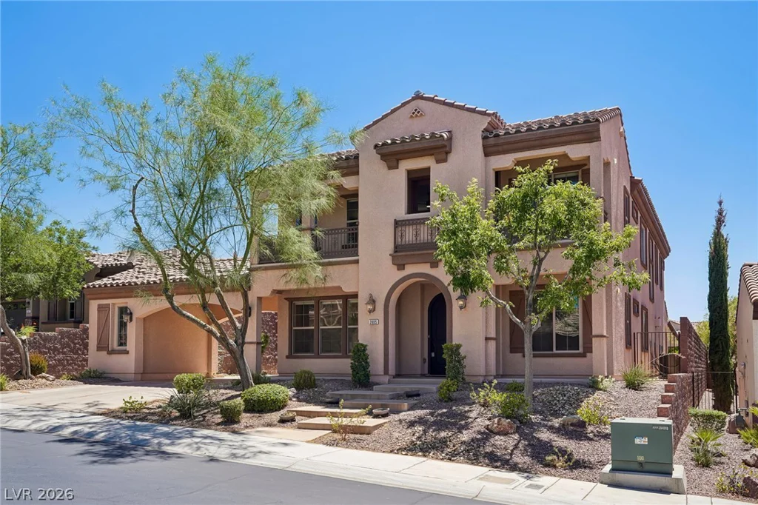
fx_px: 631
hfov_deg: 61.9
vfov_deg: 43.6
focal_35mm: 30
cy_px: 252
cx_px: 379
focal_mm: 30
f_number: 8
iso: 100
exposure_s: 1/100
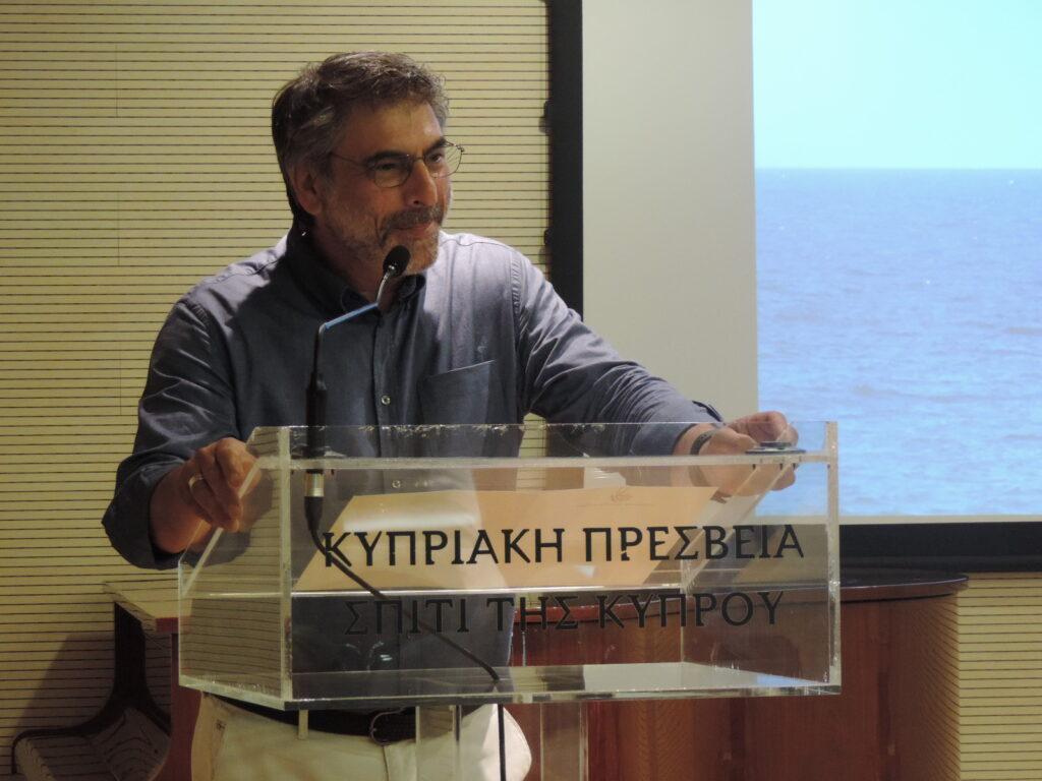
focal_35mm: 145
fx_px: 4365
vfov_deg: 10.2
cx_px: 521
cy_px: 390
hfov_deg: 13.6
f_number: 4.4
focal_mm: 25.8
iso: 800
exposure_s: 1/25
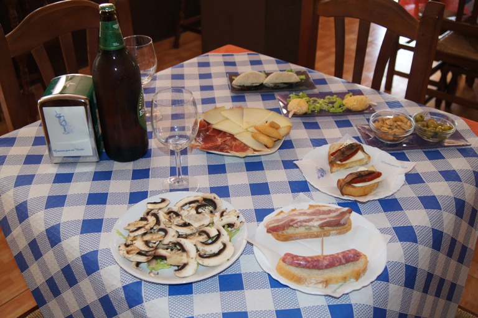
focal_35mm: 39
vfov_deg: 34.2
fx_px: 517
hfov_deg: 49.6
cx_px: 239
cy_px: 159
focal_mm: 26
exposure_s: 1/60
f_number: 4
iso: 400
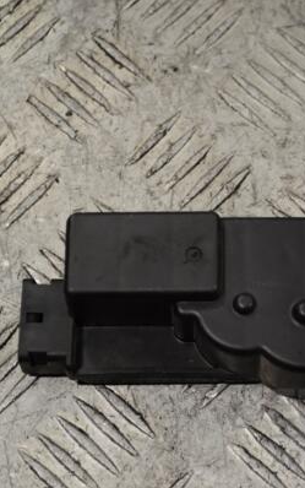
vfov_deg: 20.0
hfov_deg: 12.6
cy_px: 244
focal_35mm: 104
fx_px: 1379
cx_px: 247
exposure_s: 1/40
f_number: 5.3
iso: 100
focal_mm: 45
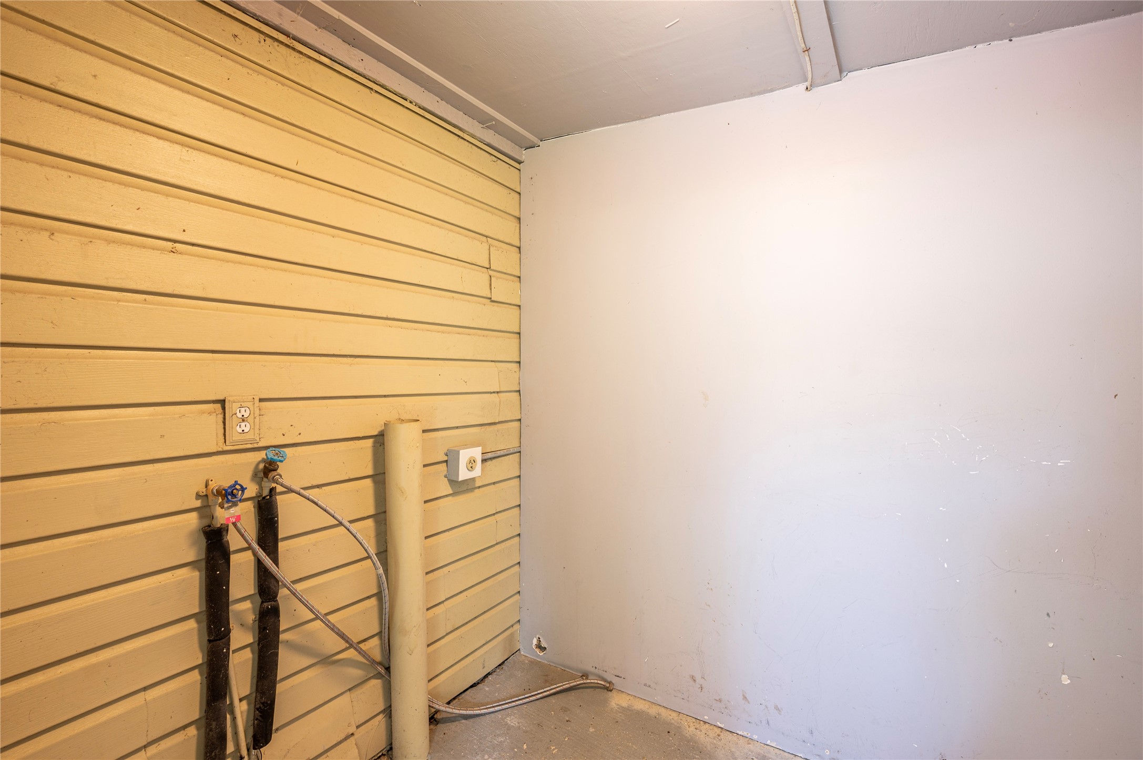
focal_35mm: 17
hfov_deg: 93.3
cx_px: 572
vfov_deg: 70.4
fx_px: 539
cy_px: 380
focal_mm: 17
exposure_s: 1/3
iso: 125
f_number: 8
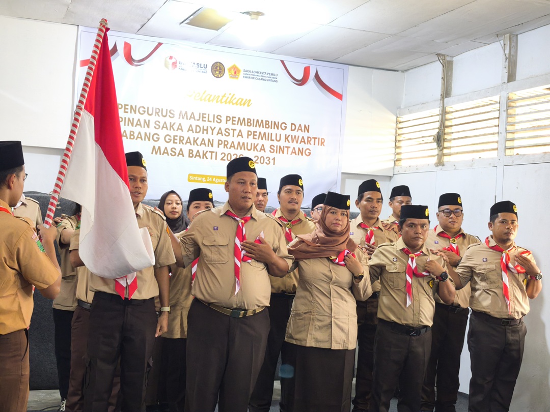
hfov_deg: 41.2
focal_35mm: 46
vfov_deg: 31.5
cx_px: 275
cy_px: 206
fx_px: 731
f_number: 1.6
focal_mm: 6.57
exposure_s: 1/50
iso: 320
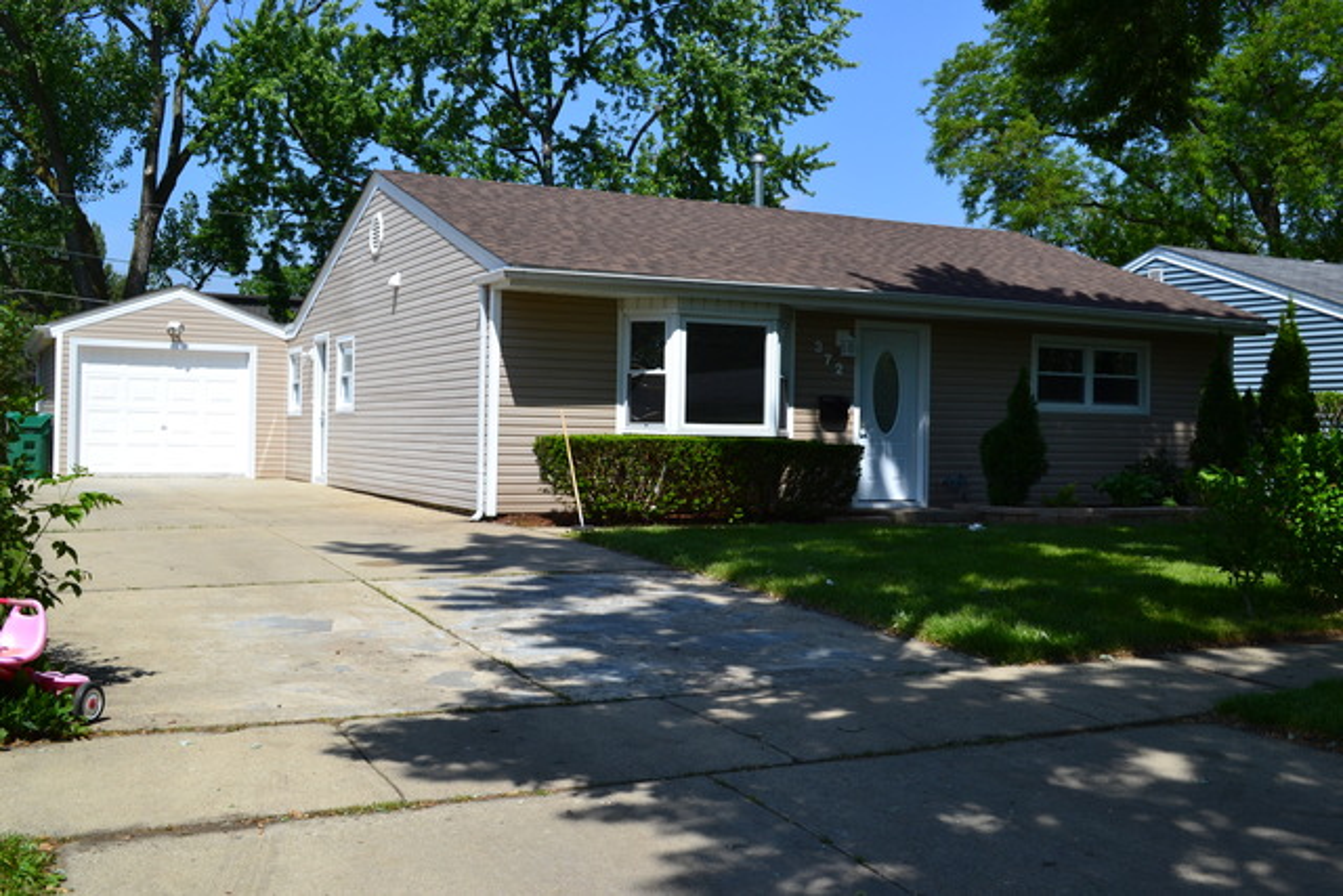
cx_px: 672
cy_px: 448
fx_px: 1343
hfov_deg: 53.1
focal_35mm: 36
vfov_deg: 36.9
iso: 400
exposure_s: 1/500
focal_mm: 24
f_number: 11
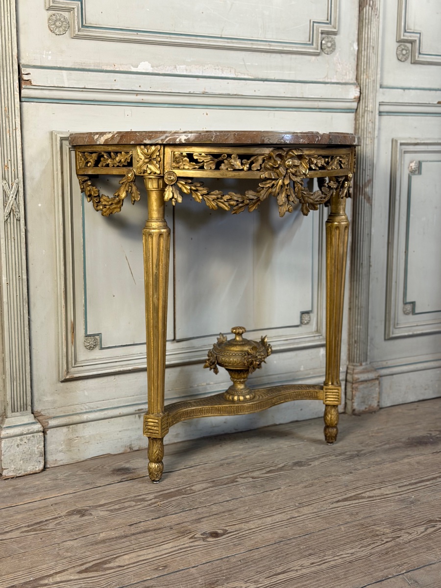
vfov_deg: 39.7
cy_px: 294
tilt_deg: -9.0
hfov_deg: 30.3
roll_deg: +1.5
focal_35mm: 48
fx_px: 815
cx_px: 220
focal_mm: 6.76
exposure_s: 1/50
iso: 200
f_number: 1.78
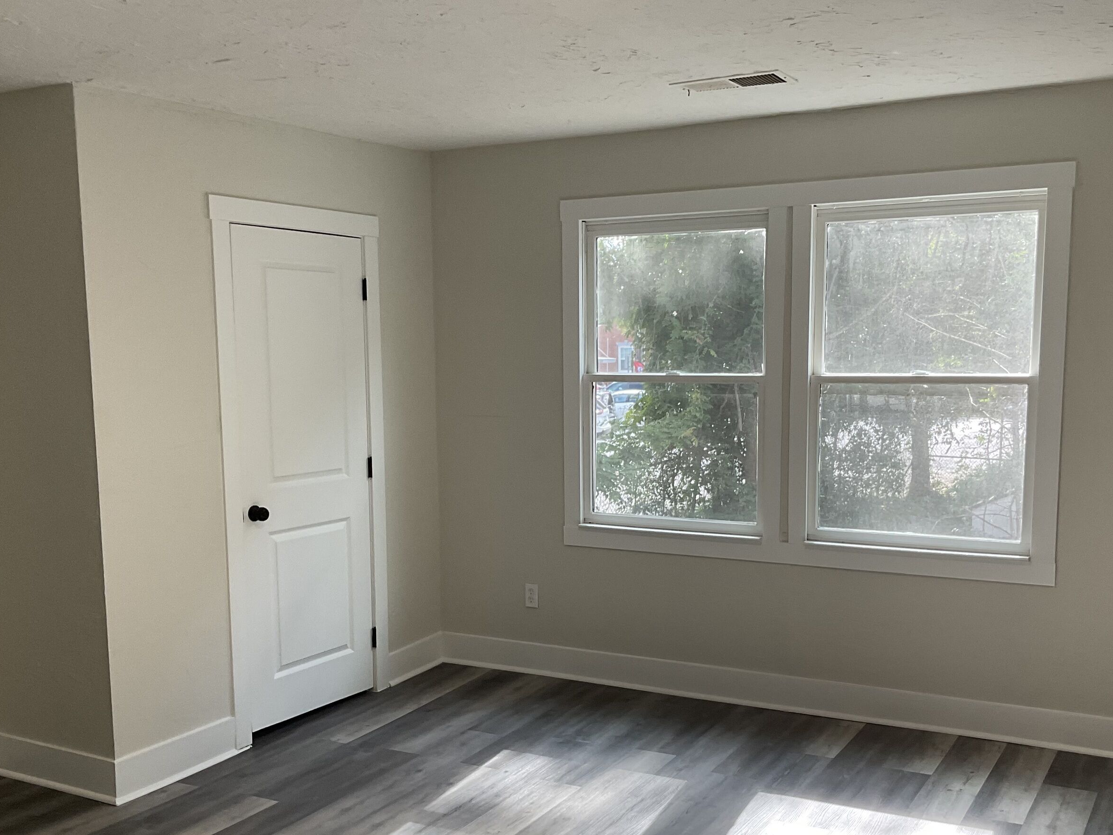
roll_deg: +1.1
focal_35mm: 38
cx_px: 604
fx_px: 1222
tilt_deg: -8.8
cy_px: 516
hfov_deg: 48.9
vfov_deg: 37.5
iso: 40
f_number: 1.8
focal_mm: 3
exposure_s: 1/120
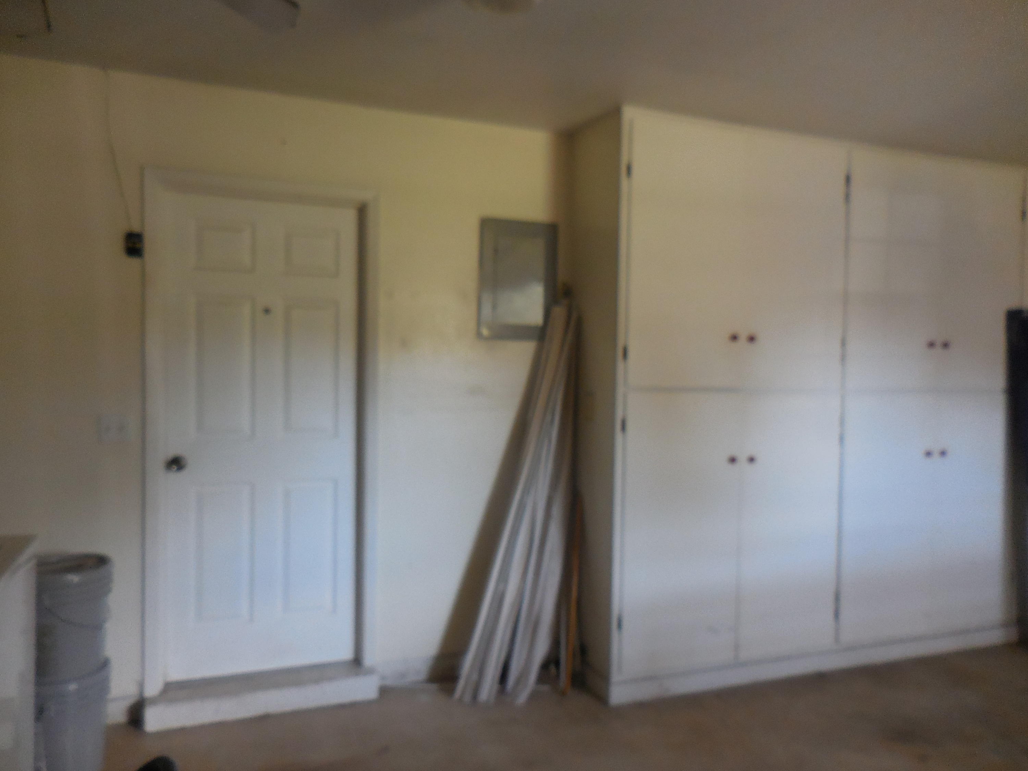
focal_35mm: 25
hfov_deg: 69.4
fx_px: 742
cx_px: 514
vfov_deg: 54.9
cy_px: 386
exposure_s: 1/30
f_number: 3.3
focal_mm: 4.5
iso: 250
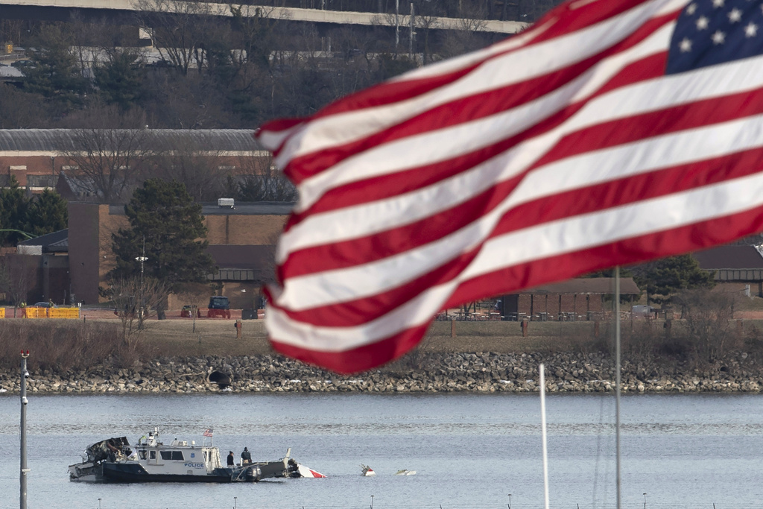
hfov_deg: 5.2
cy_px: 254
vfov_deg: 3.4
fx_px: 8478
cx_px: 382
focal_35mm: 400
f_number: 6.3
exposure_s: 1/400
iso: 125
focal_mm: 400
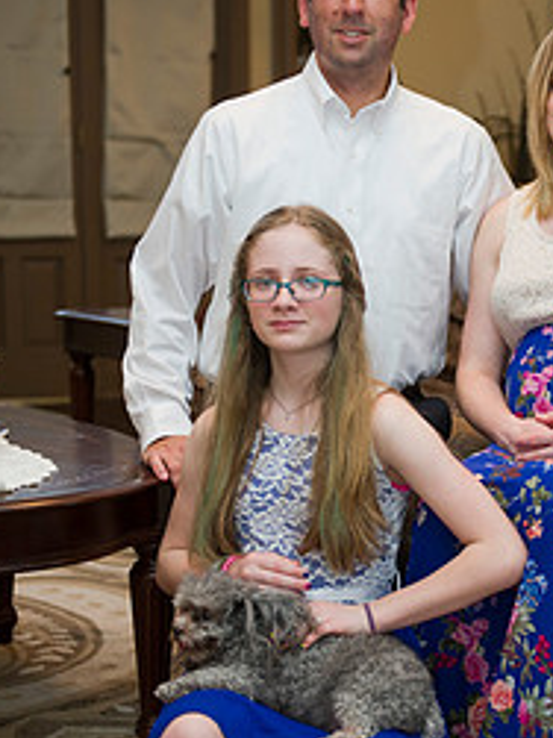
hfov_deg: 17.0
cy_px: 397
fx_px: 1833
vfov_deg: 22.8
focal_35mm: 86
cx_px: 422
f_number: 2.8
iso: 1600
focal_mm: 50
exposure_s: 1/100
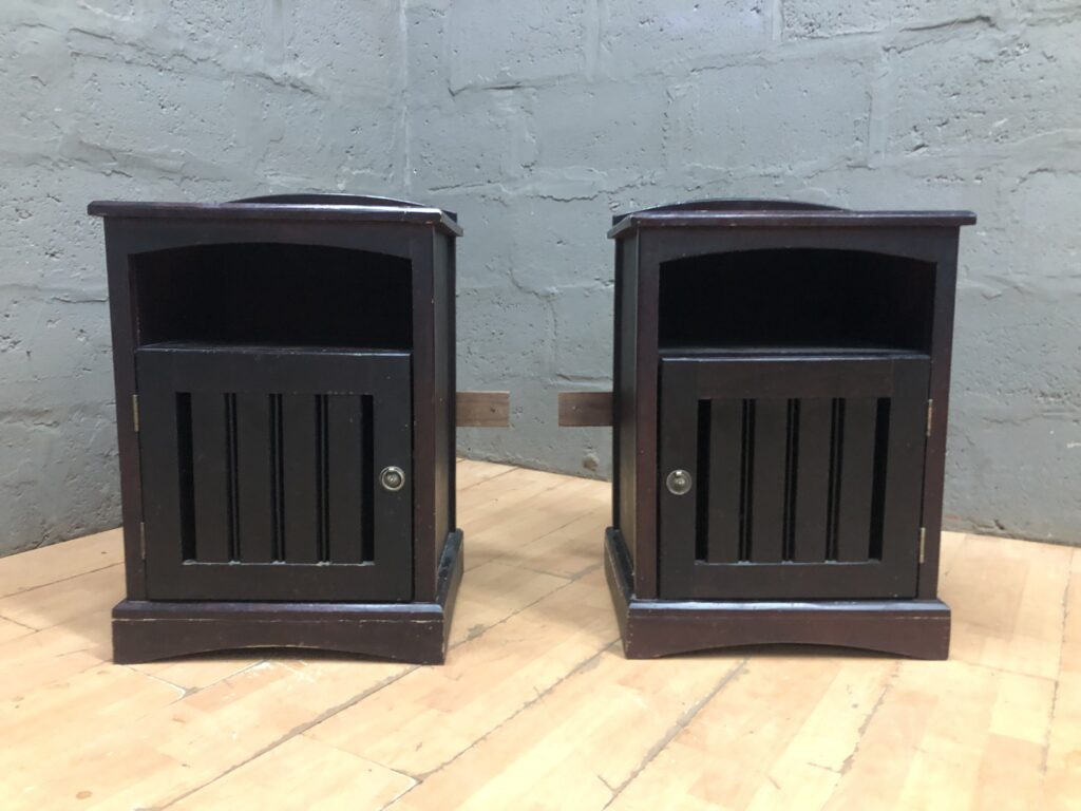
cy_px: 406
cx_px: 540
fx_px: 874
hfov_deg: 63.4
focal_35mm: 28
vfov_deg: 49.7
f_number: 1.8
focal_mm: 3.99
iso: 80
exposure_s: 1/6
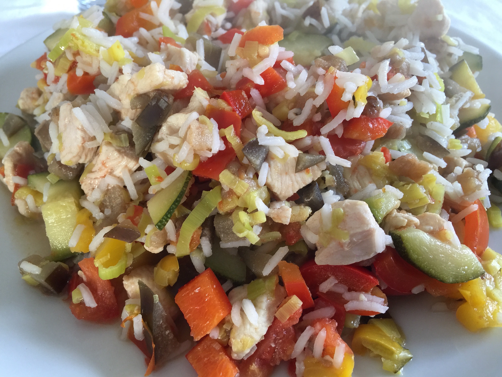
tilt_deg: -44.8
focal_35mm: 29
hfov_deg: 61.7
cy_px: 188
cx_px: 251
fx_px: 421
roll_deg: +0.7
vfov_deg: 48.2
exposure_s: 1/17
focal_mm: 4.15
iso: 64
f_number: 2.2
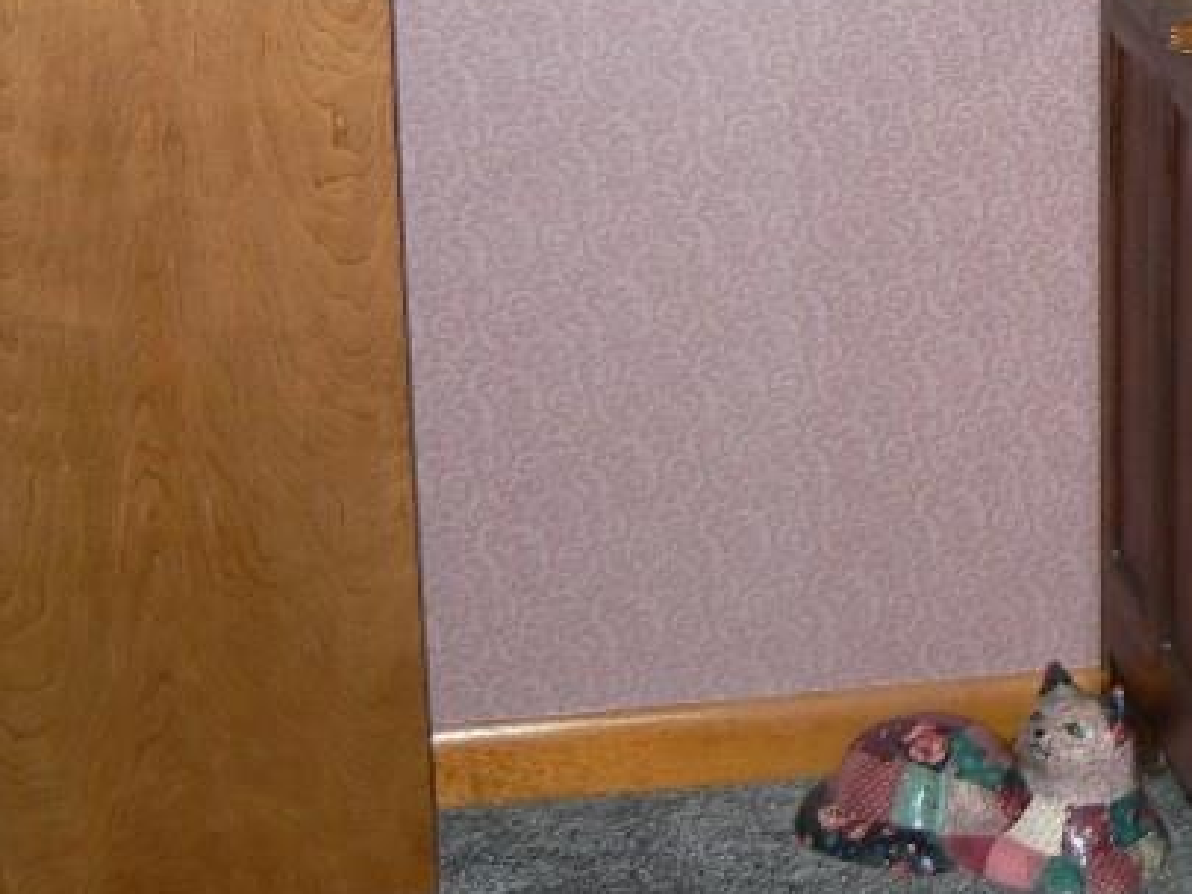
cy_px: -38
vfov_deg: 15.9
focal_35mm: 91
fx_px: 3135
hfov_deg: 20.4
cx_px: 1360
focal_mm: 6
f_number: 2.8
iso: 100
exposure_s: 1/30
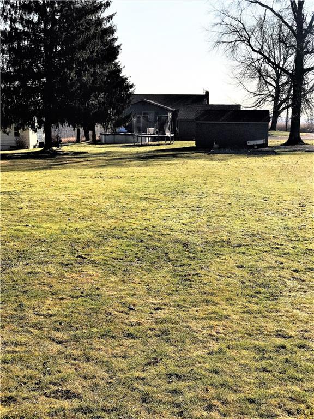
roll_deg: -0.9
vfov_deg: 33.8
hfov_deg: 25.7
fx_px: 689
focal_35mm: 57
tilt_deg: -7.1
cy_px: 210
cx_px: 157
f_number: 2.8
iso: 20
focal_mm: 6.6
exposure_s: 1/1259
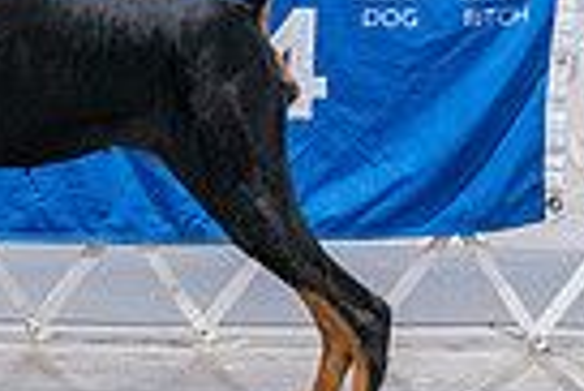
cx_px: -86
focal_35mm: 686
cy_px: -170
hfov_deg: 3.0
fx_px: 11140
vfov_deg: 2.0
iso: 6400
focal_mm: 161
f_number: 3.2
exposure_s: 1/320
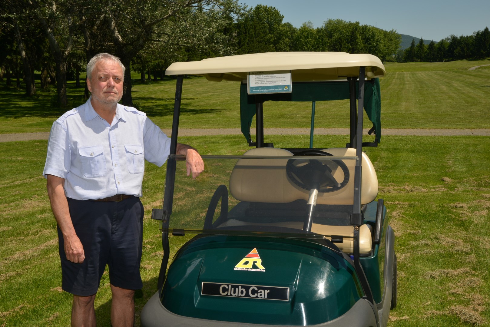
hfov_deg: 41.1
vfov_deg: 28.1
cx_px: 245
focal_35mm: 48
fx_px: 654
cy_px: 164
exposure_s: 1/250
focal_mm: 48
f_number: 22
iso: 400
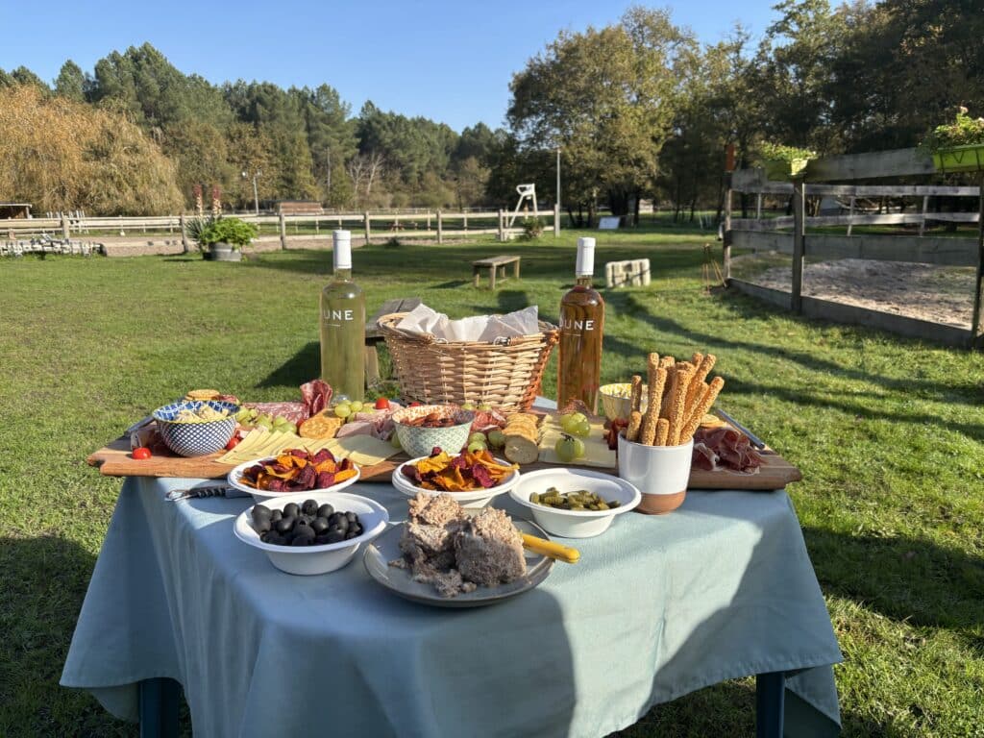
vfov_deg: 53.1
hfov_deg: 67.3
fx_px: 739
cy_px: 369
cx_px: 492
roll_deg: +0.6
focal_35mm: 26
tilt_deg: -11.5
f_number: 1.6
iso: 50
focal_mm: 5.96
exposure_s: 1/1949
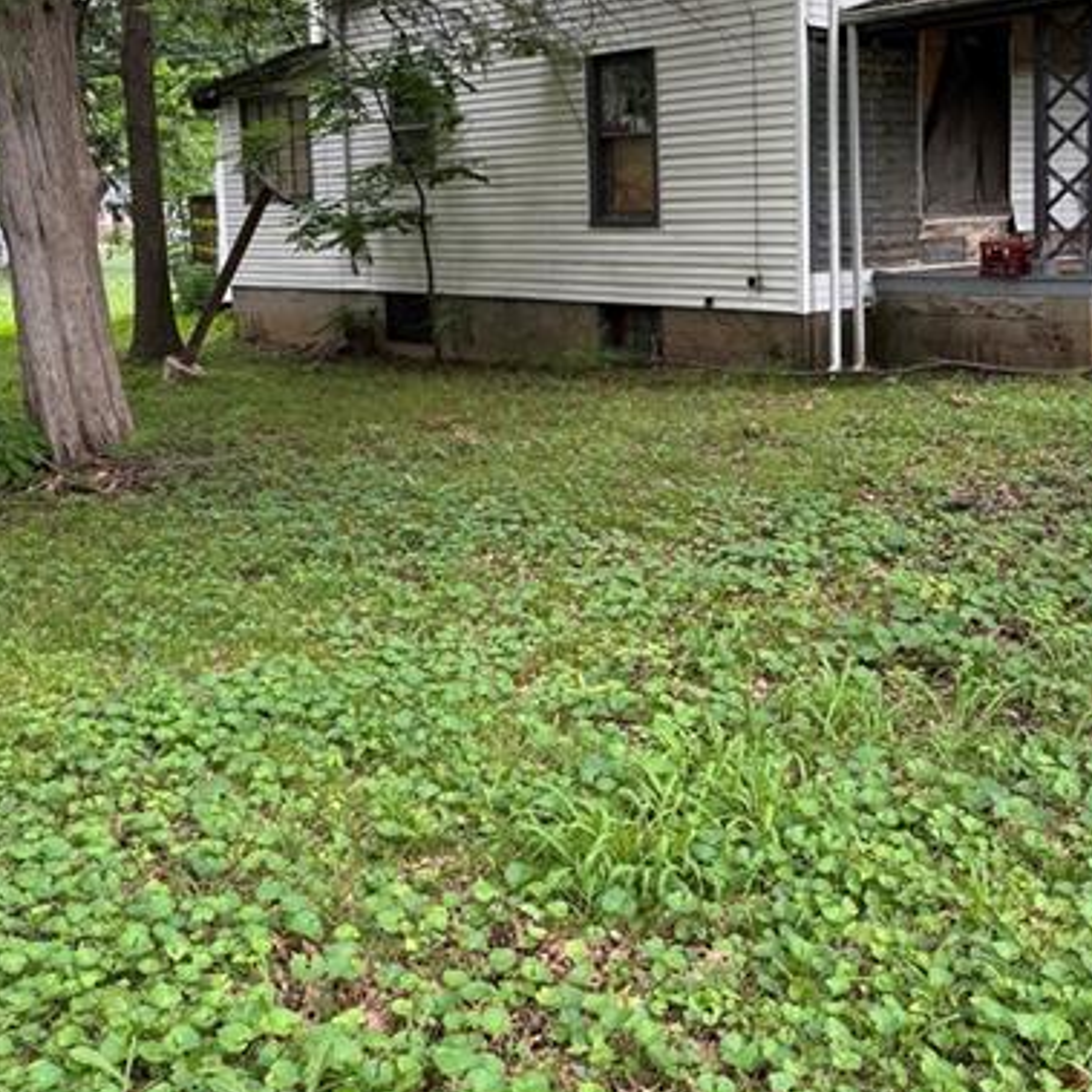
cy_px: 305
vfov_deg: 38.4
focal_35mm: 43
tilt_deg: -4.1
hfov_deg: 38.9
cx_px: 674
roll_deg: +1.0
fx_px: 1535
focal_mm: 6.76
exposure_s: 1/228
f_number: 1.78
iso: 100
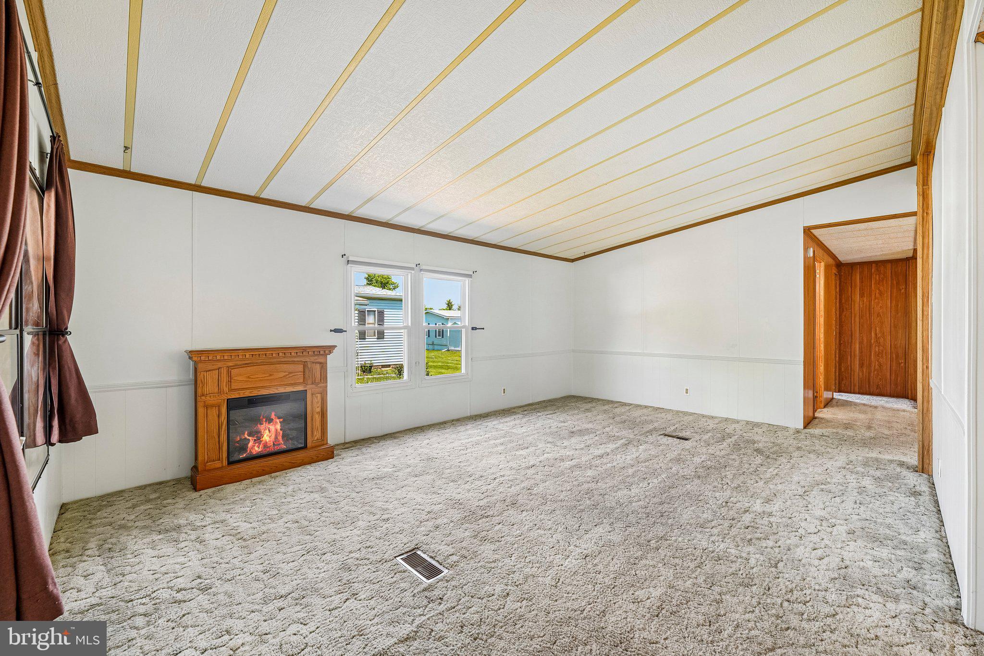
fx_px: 383
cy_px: 328
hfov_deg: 104.3
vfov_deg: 81.2
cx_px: 492
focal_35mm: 14
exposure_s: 1/15
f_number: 8
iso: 500
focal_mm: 14
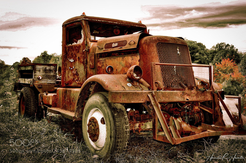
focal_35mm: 39
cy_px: 82
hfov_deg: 49.7
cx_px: 123
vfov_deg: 34.0
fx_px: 266
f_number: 5.6
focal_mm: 26
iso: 100
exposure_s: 1/200
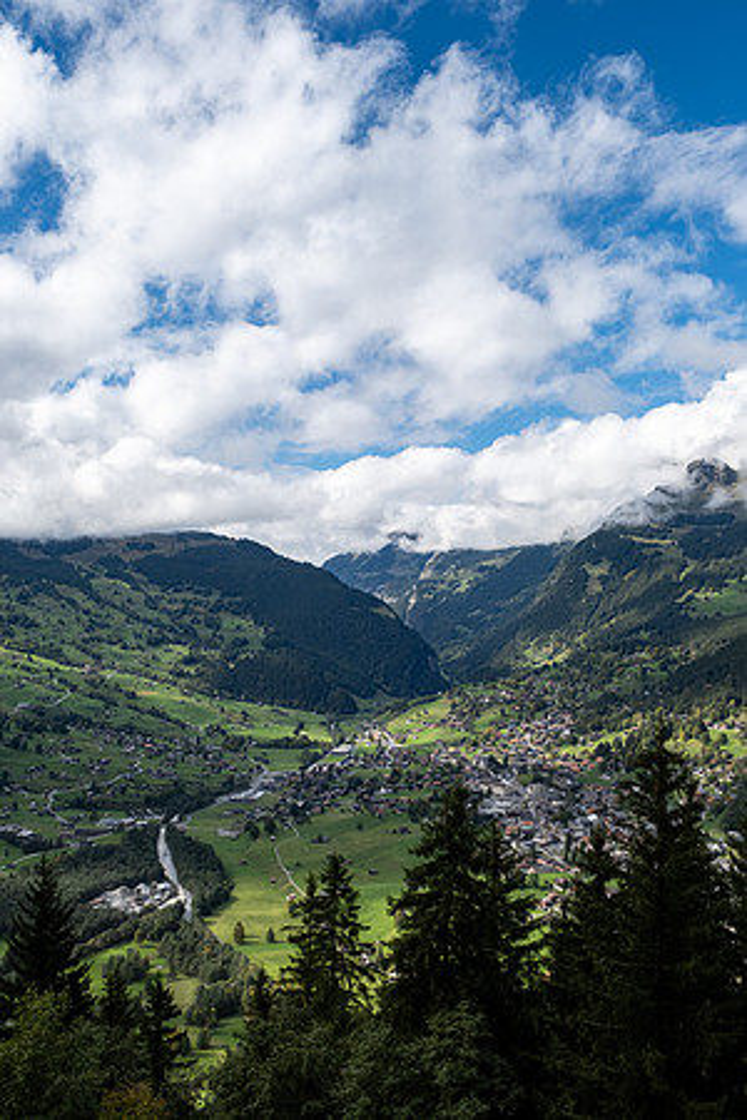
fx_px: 1027
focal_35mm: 33
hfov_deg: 40.0
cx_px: 374
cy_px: 560
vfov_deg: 57.2
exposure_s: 1/450
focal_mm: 22
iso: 320
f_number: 5.6
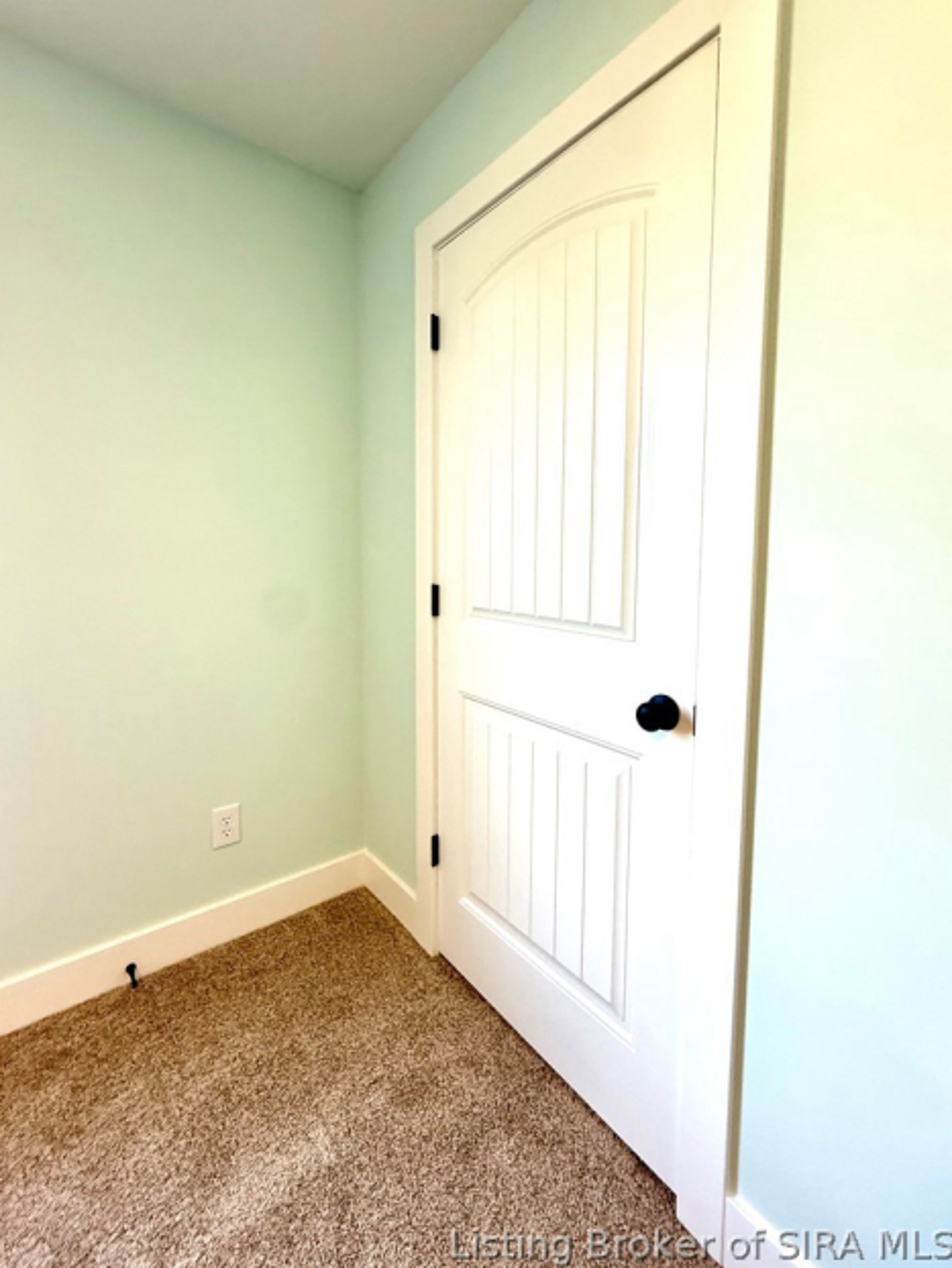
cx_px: 491
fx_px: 550
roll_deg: +0.4
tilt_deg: -2.9
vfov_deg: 98.0
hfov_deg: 81.8
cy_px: 594
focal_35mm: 15
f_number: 2.2
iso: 250
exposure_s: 1/62
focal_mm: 2.22
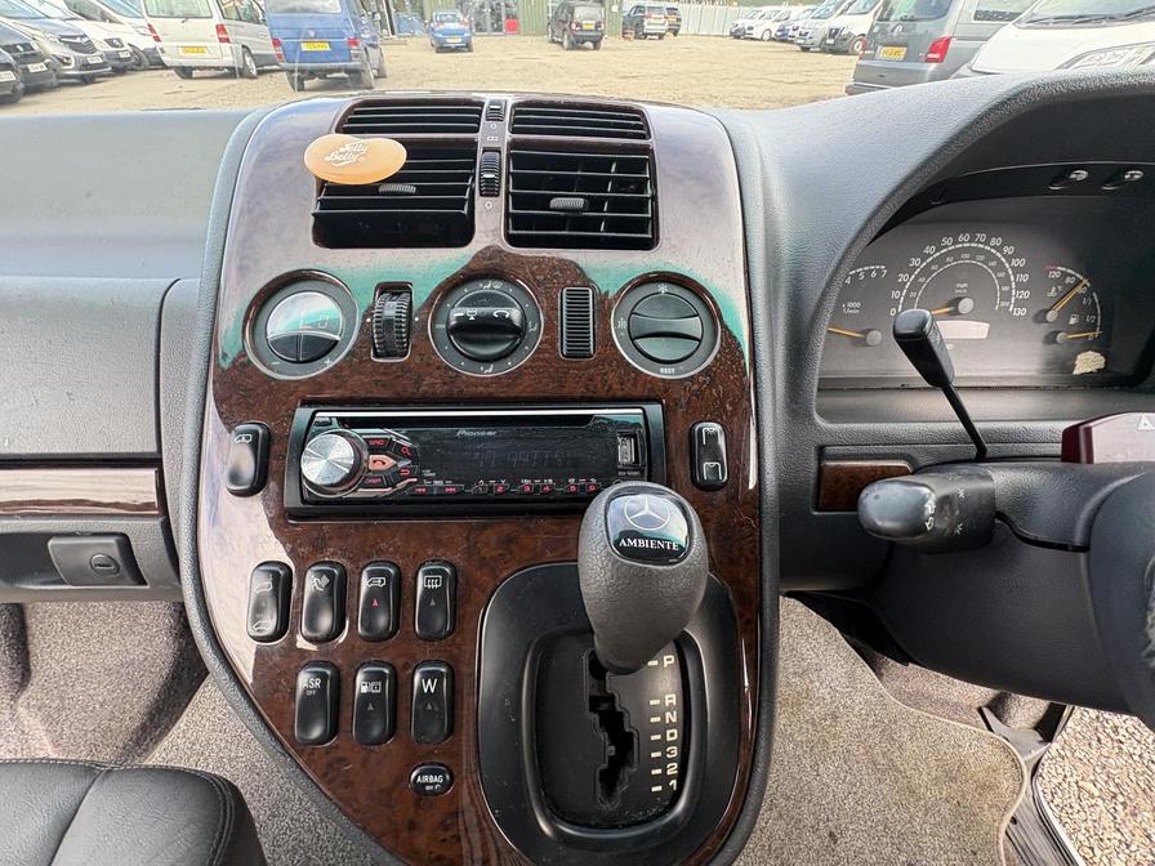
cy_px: 433
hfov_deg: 102.1
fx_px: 467
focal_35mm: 14
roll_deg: +0.7
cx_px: 578
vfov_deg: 85.7
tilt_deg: -39.9
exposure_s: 1/109
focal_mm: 2.22
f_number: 2.2
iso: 100
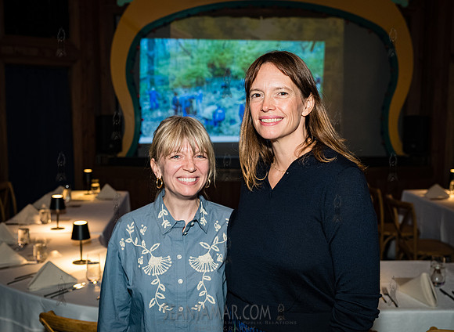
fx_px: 546
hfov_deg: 45.1
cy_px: 170
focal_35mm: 42
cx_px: 219
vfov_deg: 33.8
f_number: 4
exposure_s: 1/200
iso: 4000
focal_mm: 35
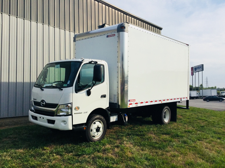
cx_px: 112
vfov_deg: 45.4
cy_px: 84
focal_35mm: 31
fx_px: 201
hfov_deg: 58.4
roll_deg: +0.4
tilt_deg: +3.8
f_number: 2.4
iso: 25
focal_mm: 3.3
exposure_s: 1/1942
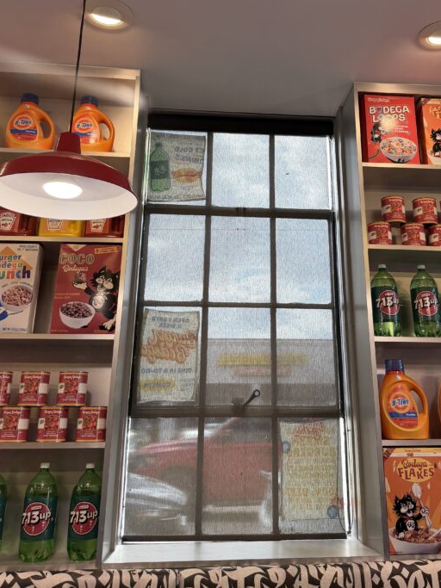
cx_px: 264
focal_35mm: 36
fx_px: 612
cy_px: 192
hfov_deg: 39.5
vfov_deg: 50.4
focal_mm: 6.76
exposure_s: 1/164
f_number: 1.78
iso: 100
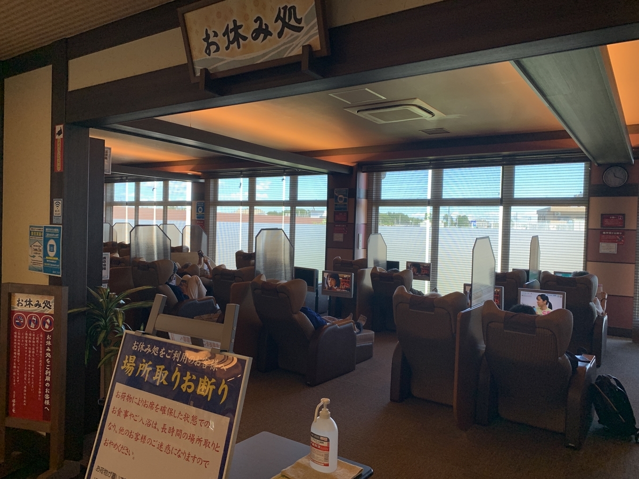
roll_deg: -1.7
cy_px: 240
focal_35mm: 26
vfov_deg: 53.1
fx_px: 480
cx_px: 320
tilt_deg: -2.2
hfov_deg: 67.3
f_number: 1.8
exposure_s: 1/121
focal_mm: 4.25
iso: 64
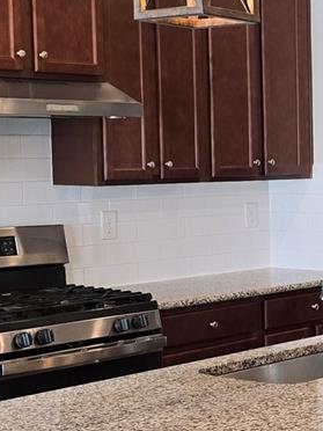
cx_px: 417
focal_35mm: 95
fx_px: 1182
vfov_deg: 20.6
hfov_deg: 14.9
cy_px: 236
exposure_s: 1/120
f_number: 1.7
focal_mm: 6.3
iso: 160
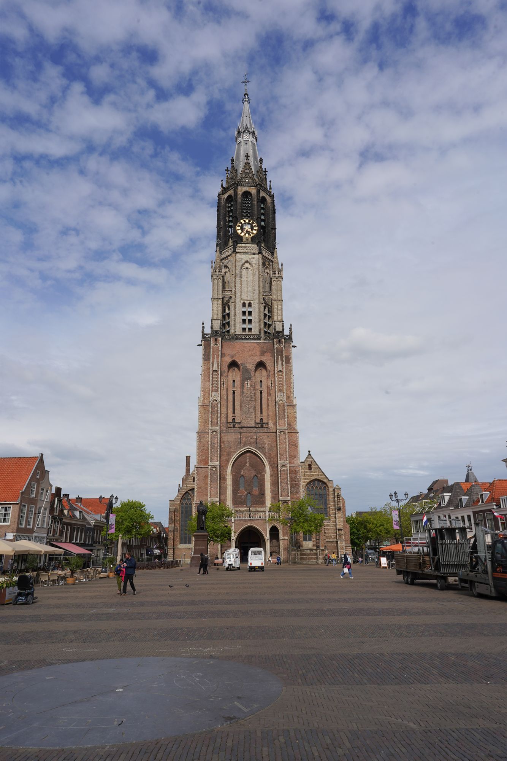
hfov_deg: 53.1
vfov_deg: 73.7
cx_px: 254
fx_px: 507
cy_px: 380
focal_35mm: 24
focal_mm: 24
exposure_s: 1/100
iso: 100
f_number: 20
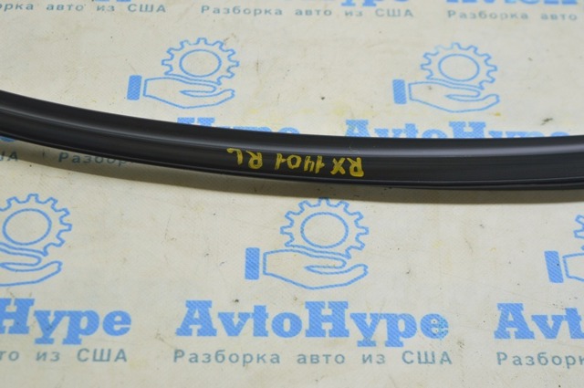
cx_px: 292
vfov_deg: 18.9
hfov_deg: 28.1
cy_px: 194
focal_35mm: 72
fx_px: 1167
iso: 400
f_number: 5.6
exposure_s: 1/20
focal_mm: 48
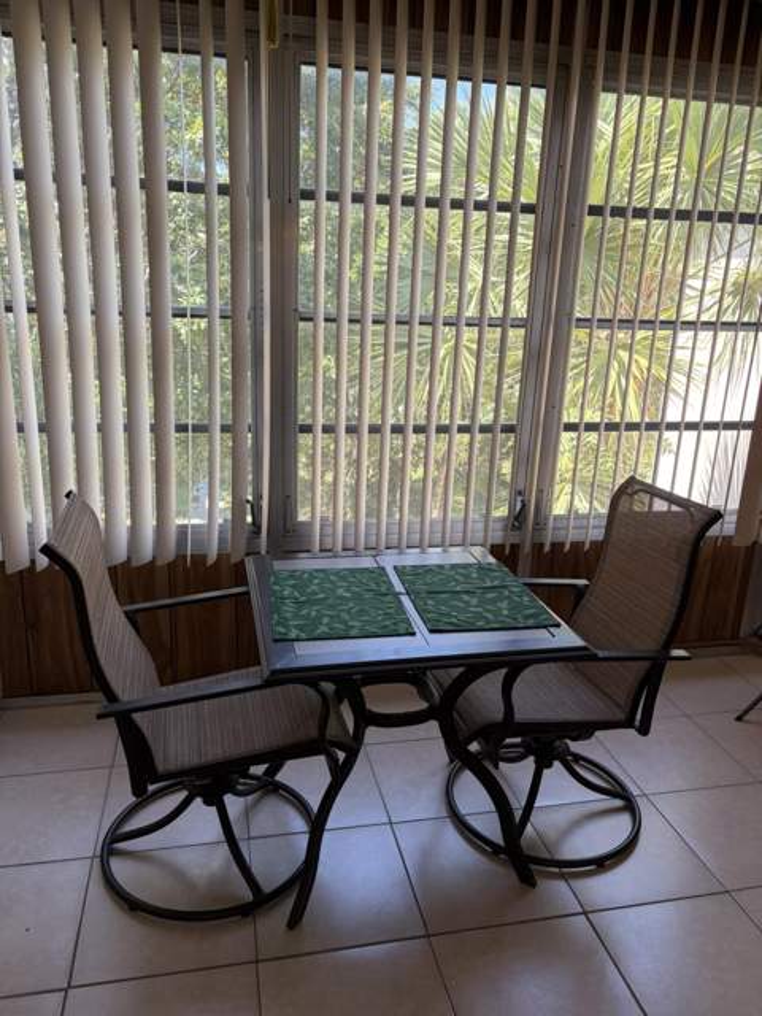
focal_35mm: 26
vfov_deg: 67.3
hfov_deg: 53.1
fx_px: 763
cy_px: 508
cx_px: 381
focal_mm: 5.96
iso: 50
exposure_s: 1/122
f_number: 1.6
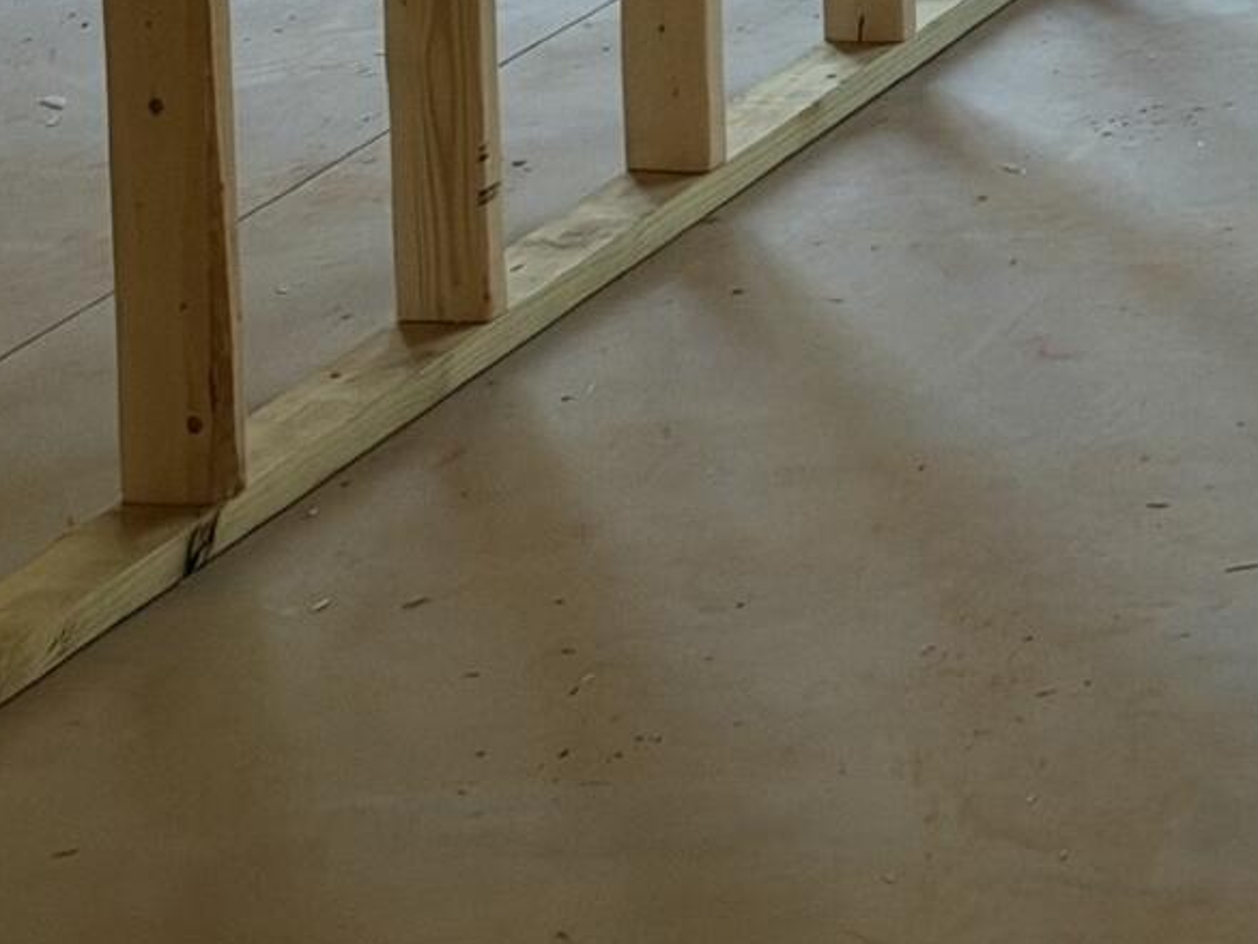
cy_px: -1101
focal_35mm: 123
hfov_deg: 13.3
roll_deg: +0.2
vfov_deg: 10.7
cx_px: 2686
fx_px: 4471
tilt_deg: -3.9
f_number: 1.8
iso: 160
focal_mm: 6.93
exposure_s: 1/162
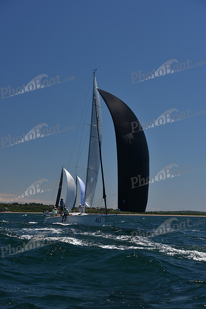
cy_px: 154
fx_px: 669
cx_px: 103
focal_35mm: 78
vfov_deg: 26.0
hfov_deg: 17.5
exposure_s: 1/800
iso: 250
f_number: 8
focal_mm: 78
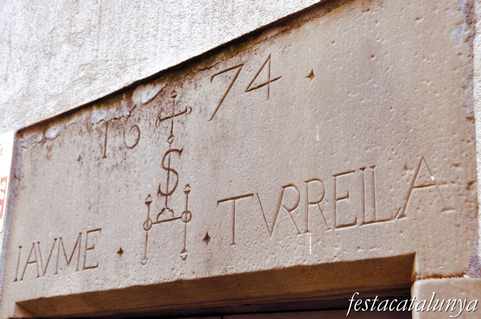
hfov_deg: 33.4
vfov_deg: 22.6
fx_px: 801
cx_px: 240
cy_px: 160
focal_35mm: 60
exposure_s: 1/125
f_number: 5.6
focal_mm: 40
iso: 1000
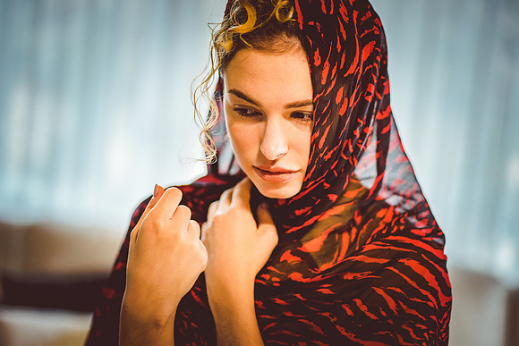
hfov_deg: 23.9
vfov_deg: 16.1
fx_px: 1226
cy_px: 173
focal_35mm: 85
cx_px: 260
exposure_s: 1/200
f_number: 1.8
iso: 640
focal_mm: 85
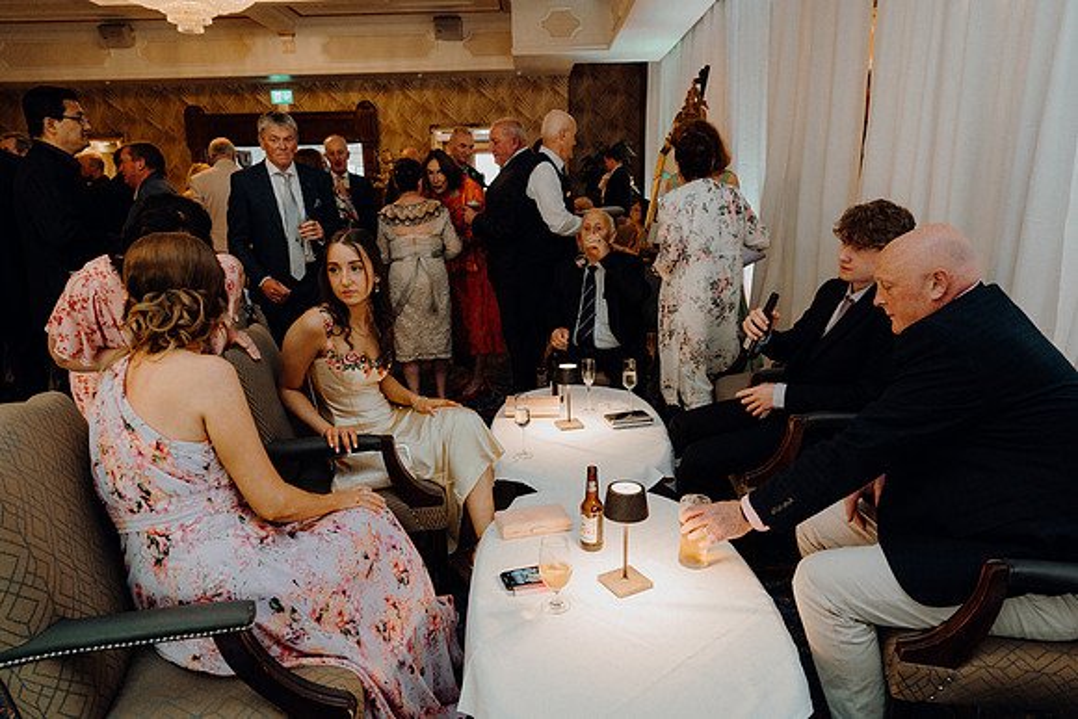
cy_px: 360
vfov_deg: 53.2
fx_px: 719
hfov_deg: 73.7
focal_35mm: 24
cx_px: 539
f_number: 3.5
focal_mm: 24
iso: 2500
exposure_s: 1/160
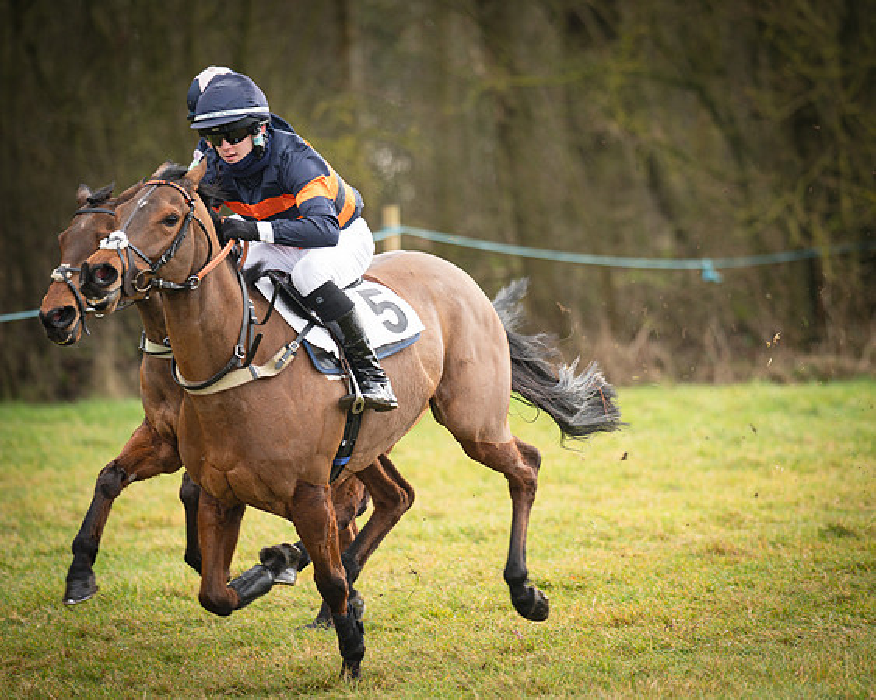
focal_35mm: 231
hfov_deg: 8.4
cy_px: 344
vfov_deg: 6.7
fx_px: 5990
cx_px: 534
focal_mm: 135
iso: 250
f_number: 1.8
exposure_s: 1/1000
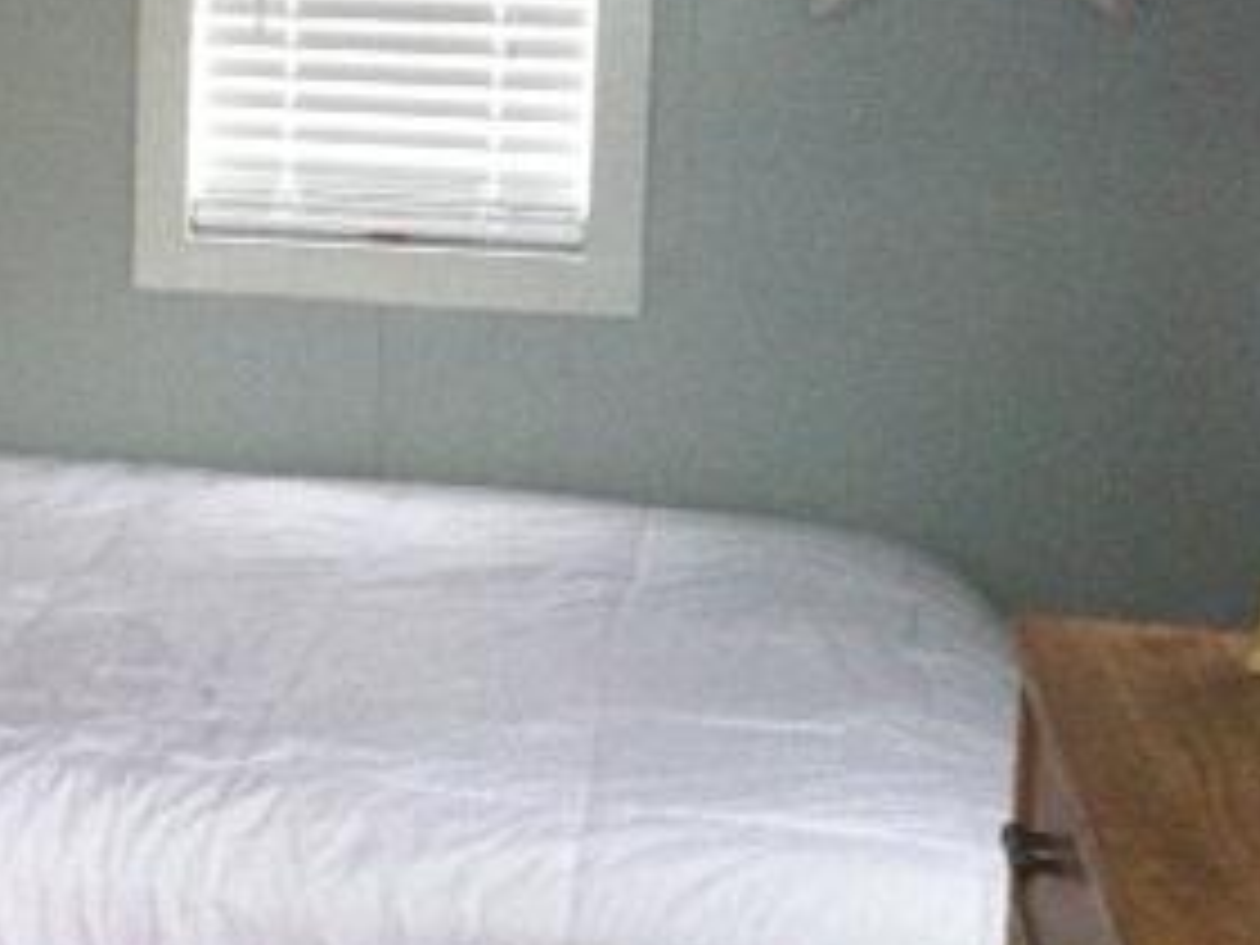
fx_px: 2912
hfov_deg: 22.8
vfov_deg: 18.2
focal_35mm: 80
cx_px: -162
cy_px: 140
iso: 320
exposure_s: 1/15
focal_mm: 3.85
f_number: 2.8
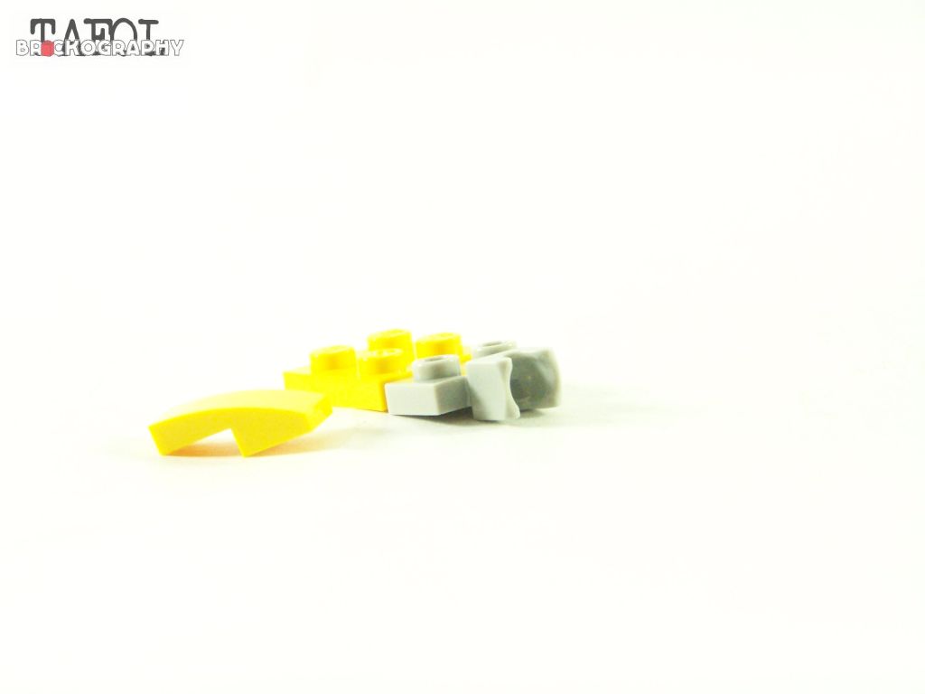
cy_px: 347
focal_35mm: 128
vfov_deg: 11.6
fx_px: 3420
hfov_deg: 15.4
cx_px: 462
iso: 400
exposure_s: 1/60
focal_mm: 21.2
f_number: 3.6
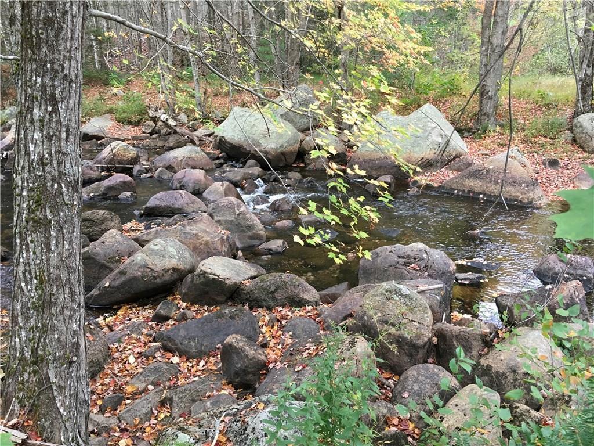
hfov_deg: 61.7
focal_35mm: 29
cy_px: 223
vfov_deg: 48.2
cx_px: 297
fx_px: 498
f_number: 2.2
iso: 40
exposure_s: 1/30
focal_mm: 4.15
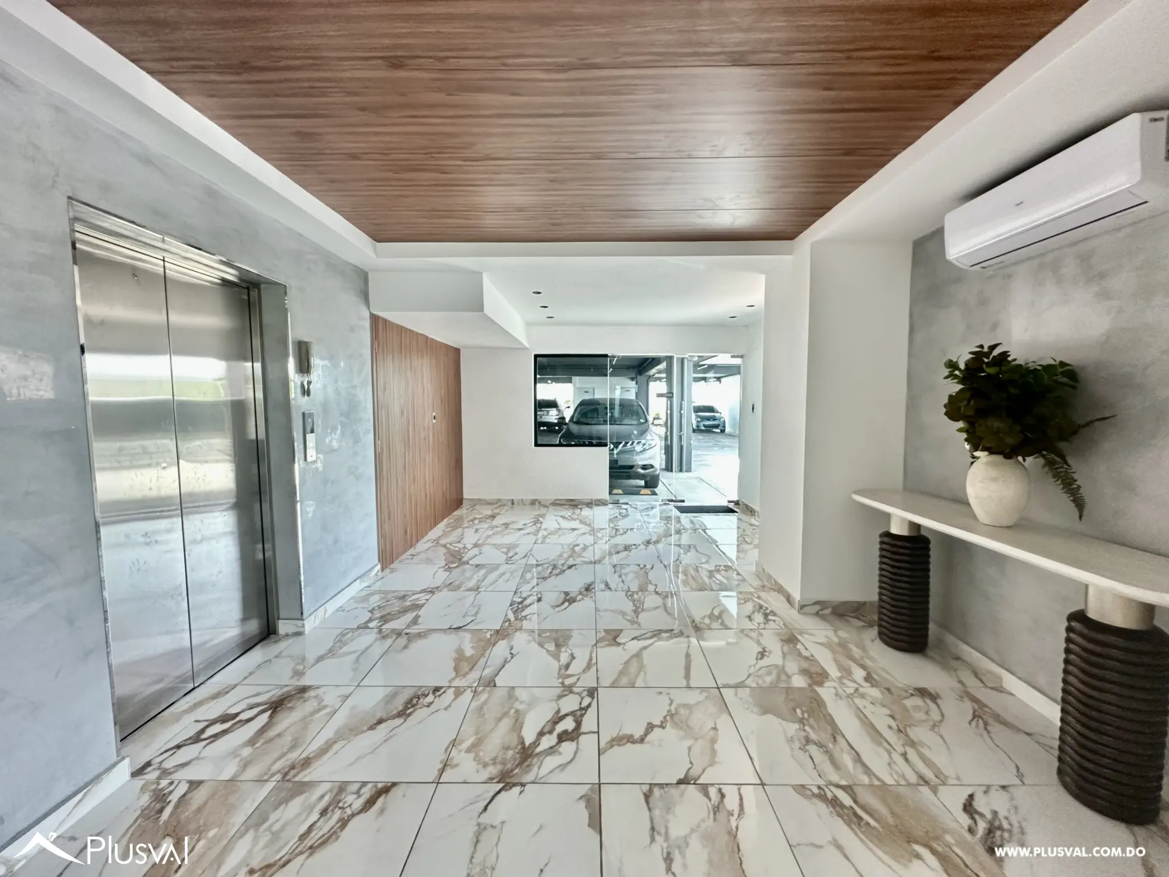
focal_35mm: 14
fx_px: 473
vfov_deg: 85.7
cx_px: 584
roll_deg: -1.0
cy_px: 438
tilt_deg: -3.4
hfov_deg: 102.1
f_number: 2.2
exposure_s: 1/99
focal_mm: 2.22
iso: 250
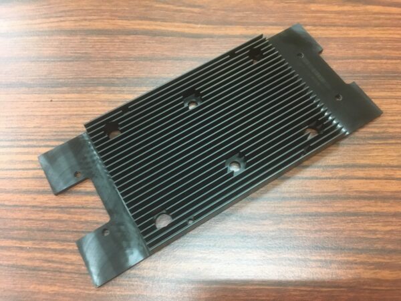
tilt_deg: -64.2
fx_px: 336
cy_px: 150
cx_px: 200
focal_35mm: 29
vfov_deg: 48.2
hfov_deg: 61.7
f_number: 2.2
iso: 250
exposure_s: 1/15
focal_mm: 4.15
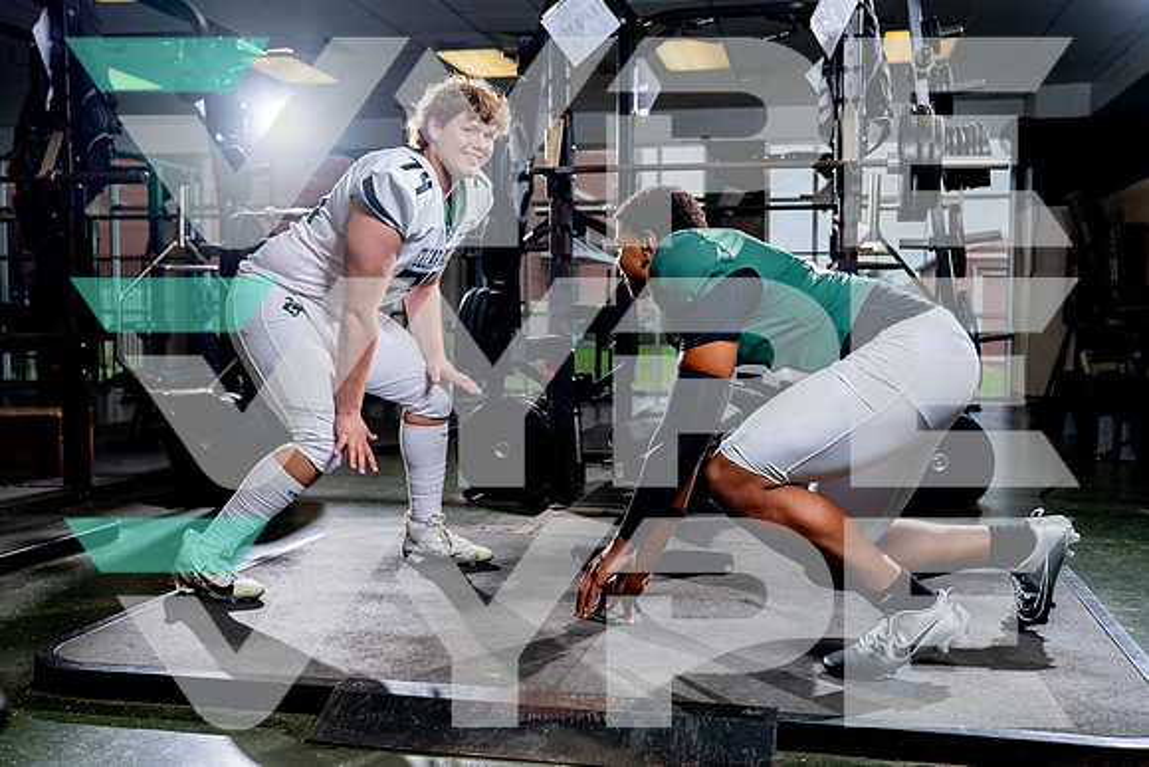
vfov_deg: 35.0
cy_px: 384
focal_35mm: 38
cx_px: 574
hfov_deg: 50.6
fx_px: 1214
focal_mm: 37
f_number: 4
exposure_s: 1/250
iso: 100
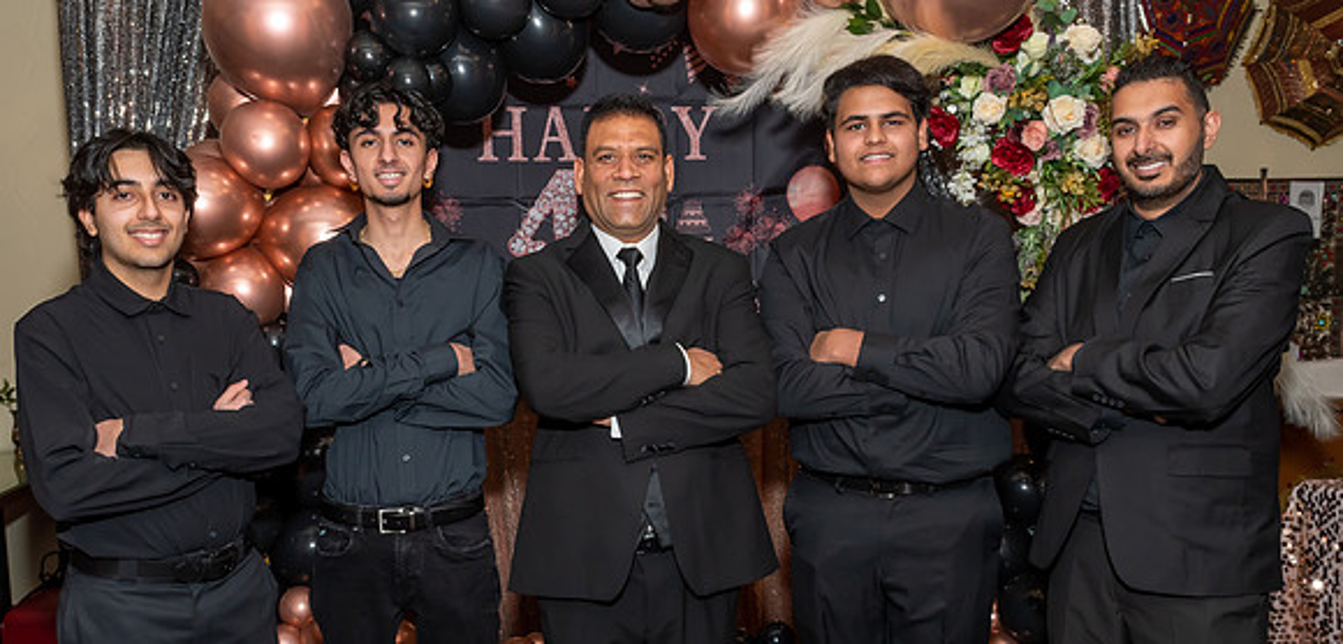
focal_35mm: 35
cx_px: 621
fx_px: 1208
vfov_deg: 29.6
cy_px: 431
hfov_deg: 58.1
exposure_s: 1/250
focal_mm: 18
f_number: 9
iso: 500
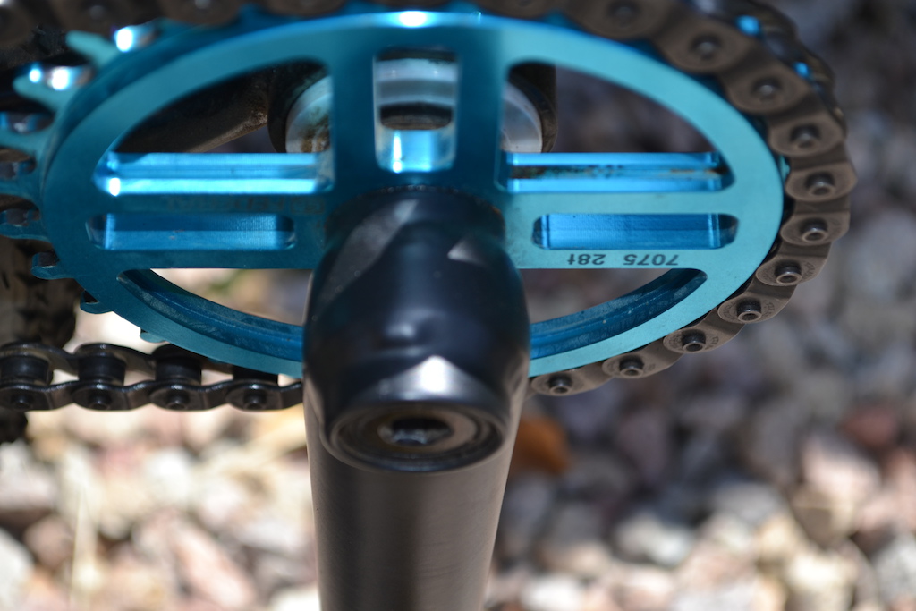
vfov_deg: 16.6
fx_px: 2099
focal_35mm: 82
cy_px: 306
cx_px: 458
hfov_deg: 24.6
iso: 100
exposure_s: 1/200
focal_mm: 55
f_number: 5.6
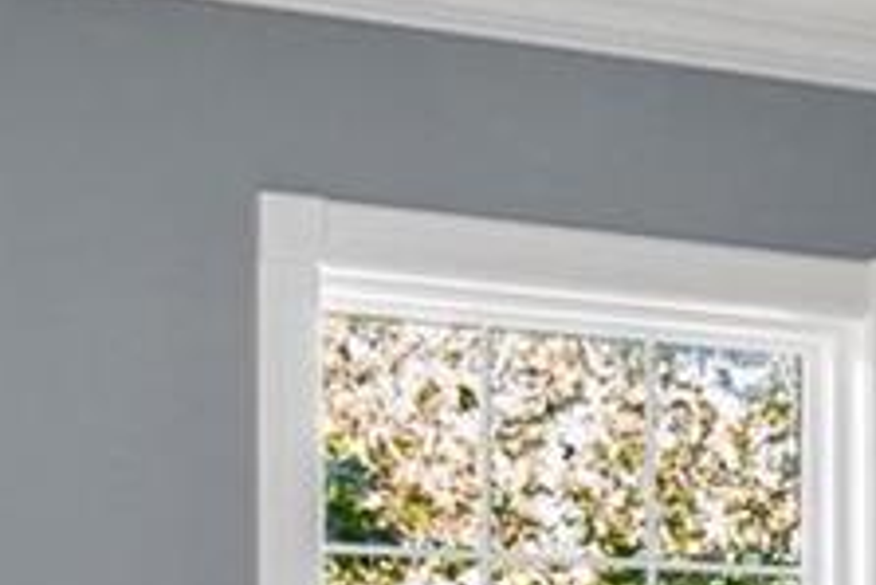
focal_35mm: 129
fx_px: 3141
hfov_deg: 15.5
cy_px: 883
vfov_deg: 10.3
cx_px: 958
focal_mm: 9
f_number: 8
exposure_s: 1/1.67
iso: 400
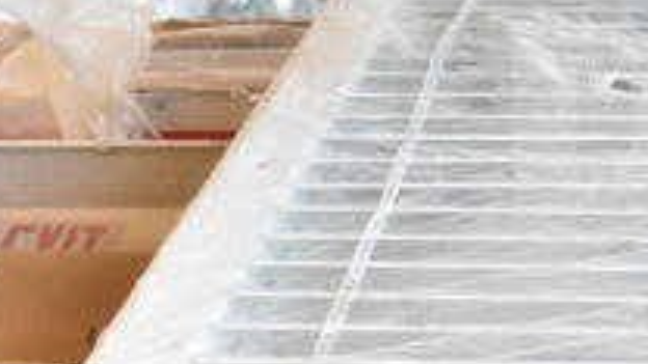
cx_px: 779
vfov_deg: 14.5
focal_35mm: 83
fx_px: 1426
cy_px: 269
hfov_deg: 23.4
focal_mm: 18
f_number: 6.3
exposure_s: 1/160
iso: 1600
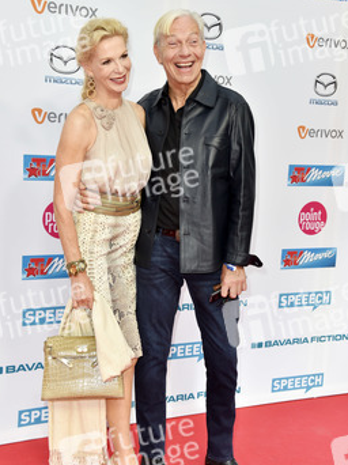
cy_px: 247
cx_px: 169
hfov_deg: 27.0
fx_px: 725
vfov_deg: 35.6
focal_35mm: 54
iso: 640
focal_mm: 48
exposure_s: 1/160
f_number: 5.6
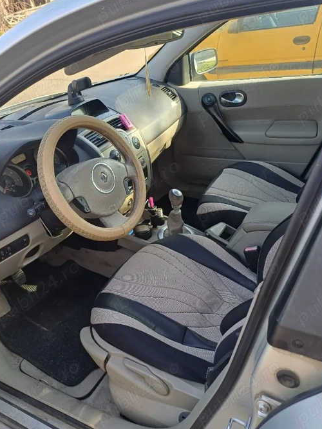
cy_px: 208
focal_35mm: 30
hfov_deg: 46.8
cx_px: 164
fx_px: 372
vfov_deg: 60.0
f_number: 1.8
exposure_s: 1/100
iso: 50
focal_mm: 4.65
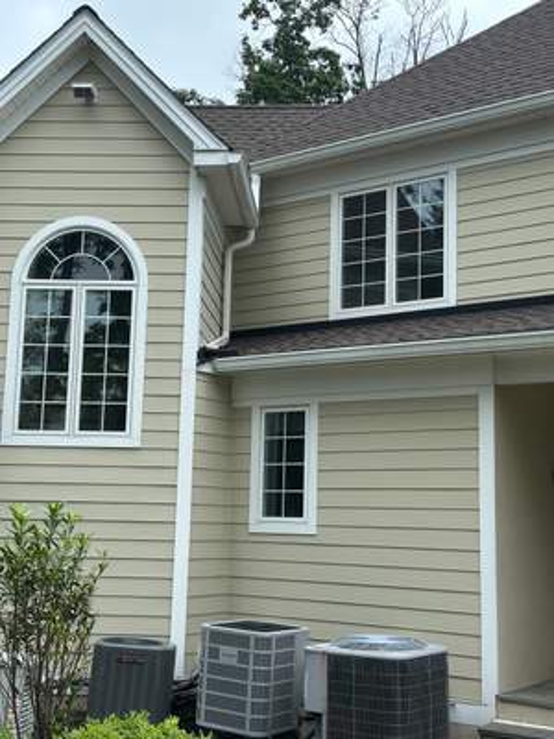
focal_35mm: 48
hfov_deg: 30.3
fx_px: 1024
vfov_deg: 39.7
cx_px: 277
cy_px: 370
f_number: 1.78
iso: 64
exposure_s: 1/1517
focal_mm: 6.86
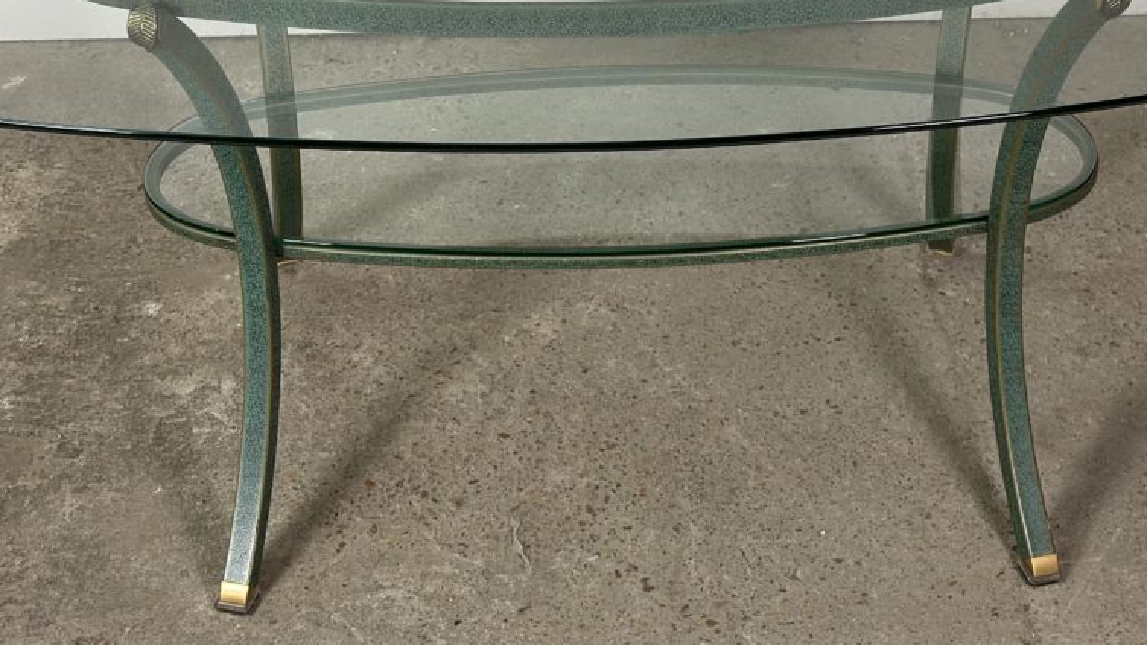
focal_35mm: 71
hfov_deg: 29.7
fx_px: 2159
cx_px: 622
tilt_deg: -35.4
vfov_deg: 16.9
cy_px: 123
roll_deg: -0.2
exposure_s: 1/50
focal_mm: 6.86
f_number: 1.78
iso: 125
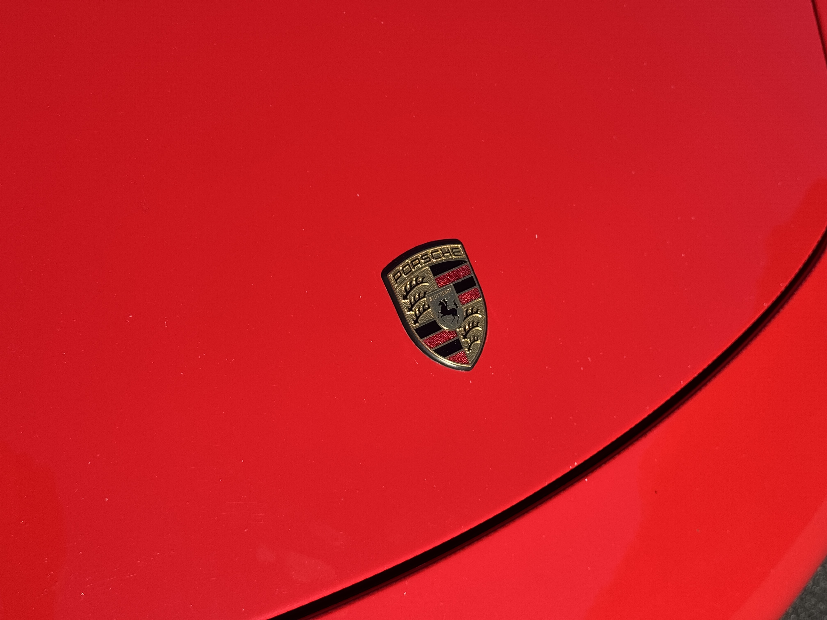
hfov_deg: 39.7
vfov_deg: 30.3
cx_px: 414
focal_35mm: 48
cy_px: 310
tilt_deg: -52.5
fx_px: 1147
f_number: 1.78
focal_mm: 6.76
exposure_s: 1/2717
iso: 64
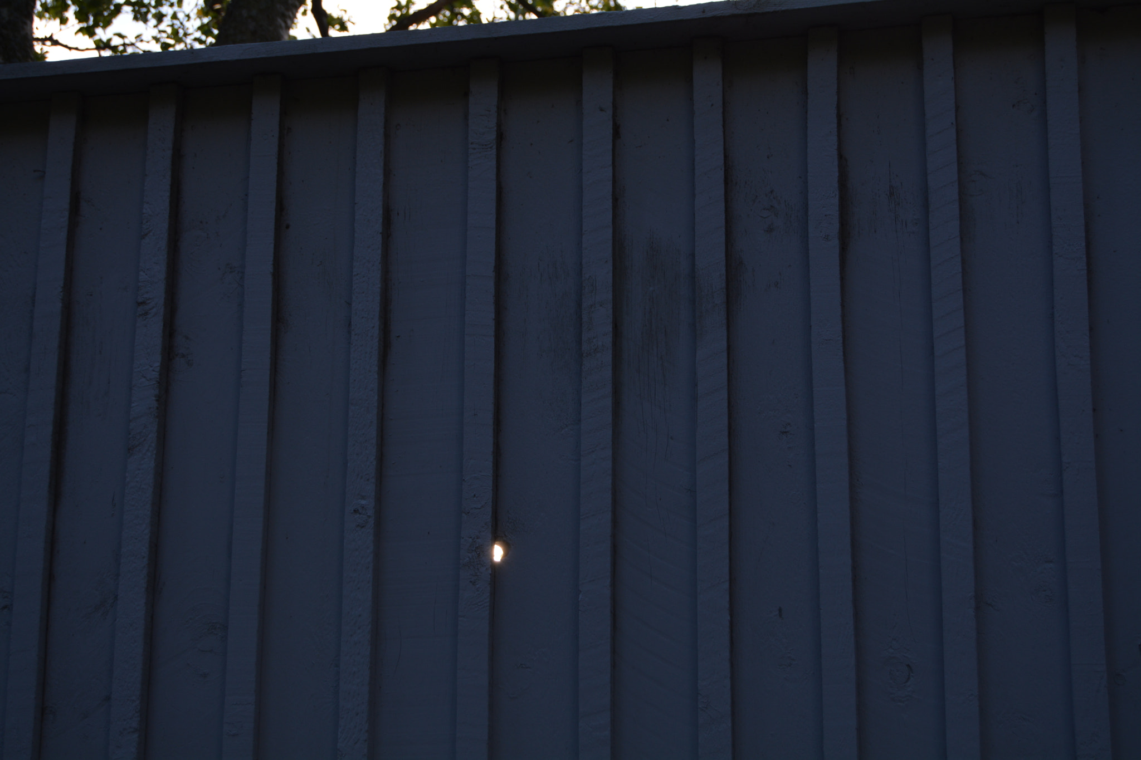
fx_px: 2187
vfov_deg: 19.7
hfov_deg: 29.2
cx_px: 570
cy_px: 380
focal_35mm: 69
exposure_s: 1/250
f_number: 5.3
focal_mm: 46
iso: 200
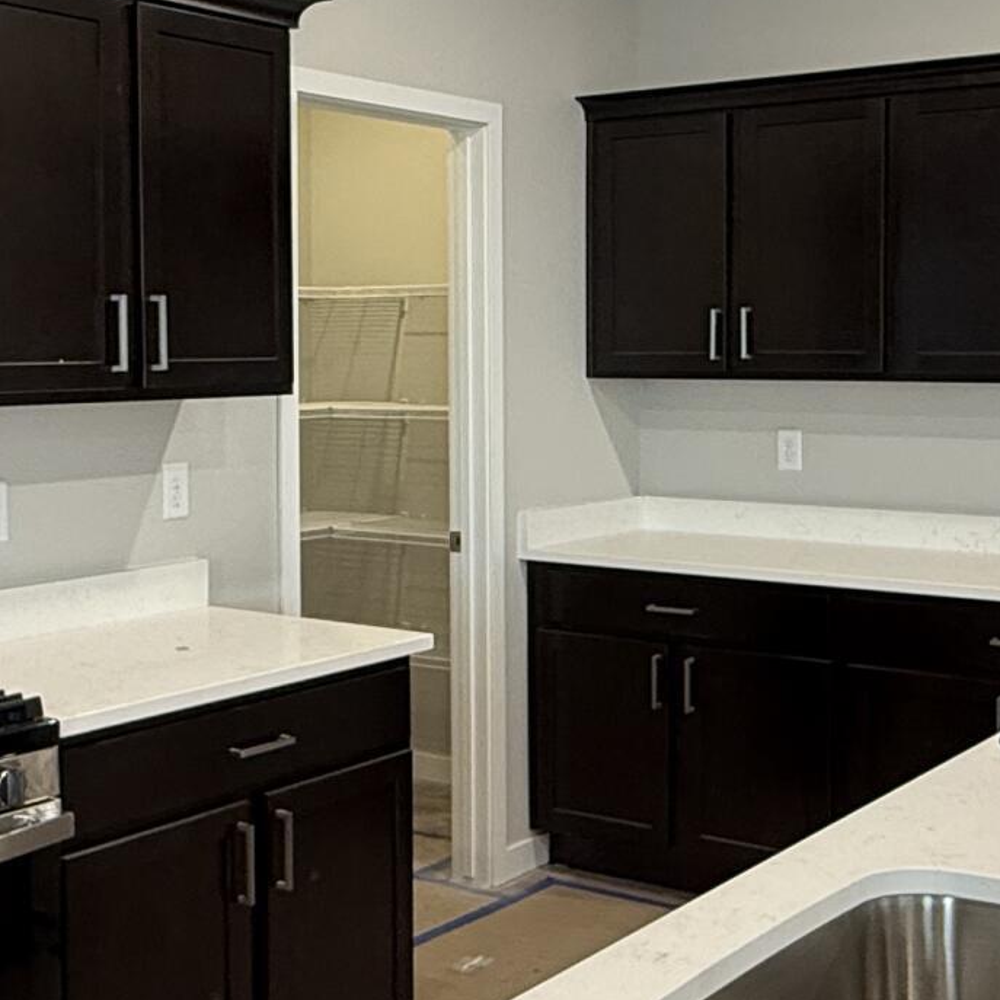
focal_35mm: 54
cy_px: 408
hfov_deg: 31.6
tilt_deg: -1.7
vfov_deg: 31.6
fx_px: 1765
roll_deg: +0.0
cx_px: 472
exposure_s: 1/60
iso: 200
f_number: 2.2
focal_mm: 2.22
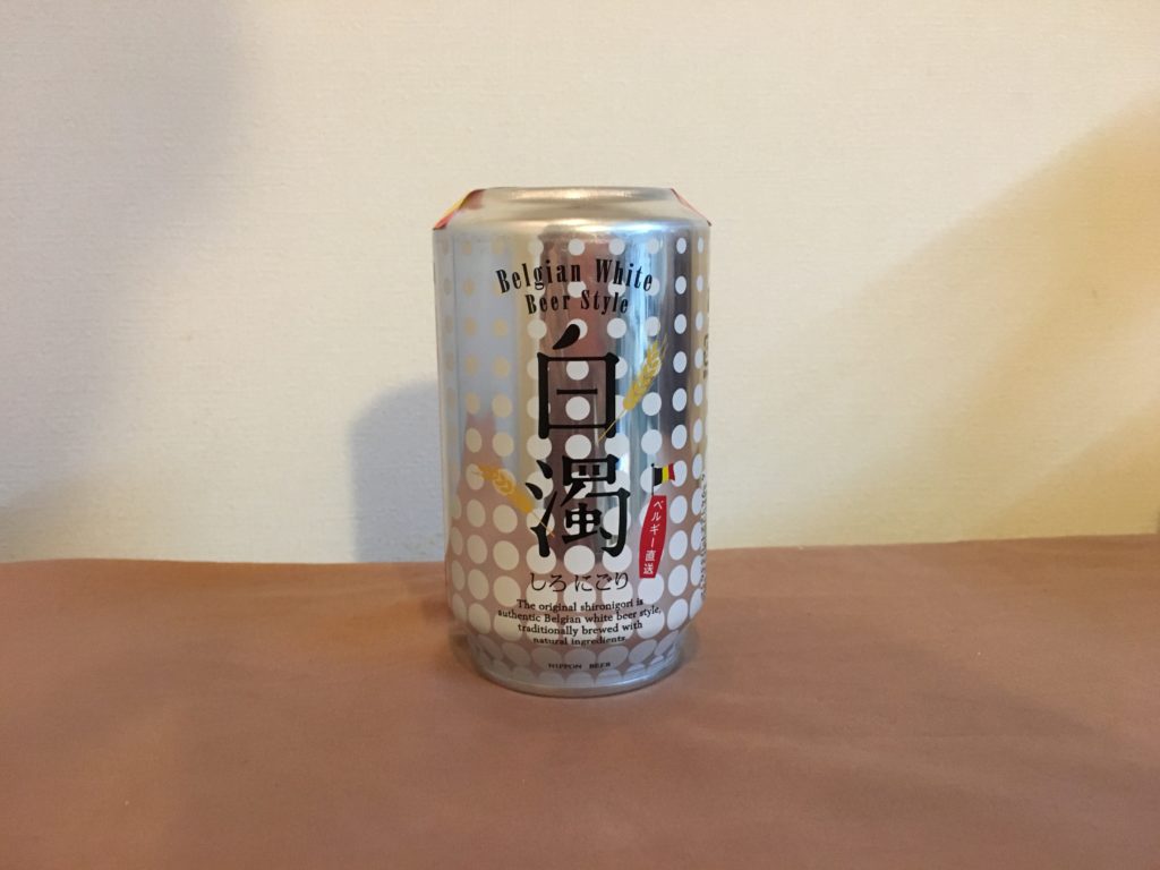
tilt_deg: -11.4
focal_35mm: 29
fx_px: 972
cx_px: 580
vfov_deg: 48.2
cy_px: 435
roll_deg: -0.5
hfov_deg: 61.7
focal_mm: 4.15
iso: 200
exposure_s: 1/25
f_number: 2.2
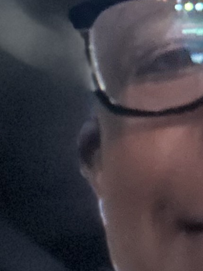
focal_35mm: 163
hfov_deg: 9.0
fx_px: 1275
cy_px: 23
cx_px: 254
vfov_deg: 12.0
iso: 1600
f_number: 1.9
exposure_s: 1/15
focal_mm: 2.69
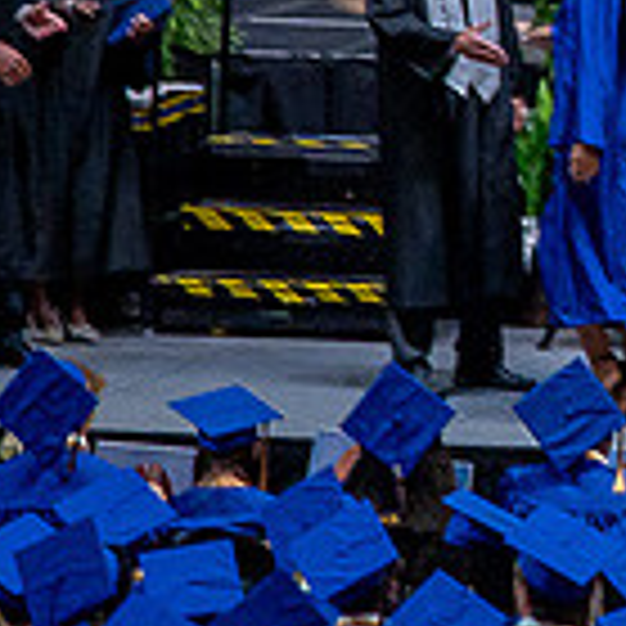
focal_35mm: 883
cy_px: 54
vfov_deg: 2.0
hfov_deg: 2.0
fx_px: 18066
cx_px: 982
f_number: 5.6
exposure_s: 1/200
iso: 1600
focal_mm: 250
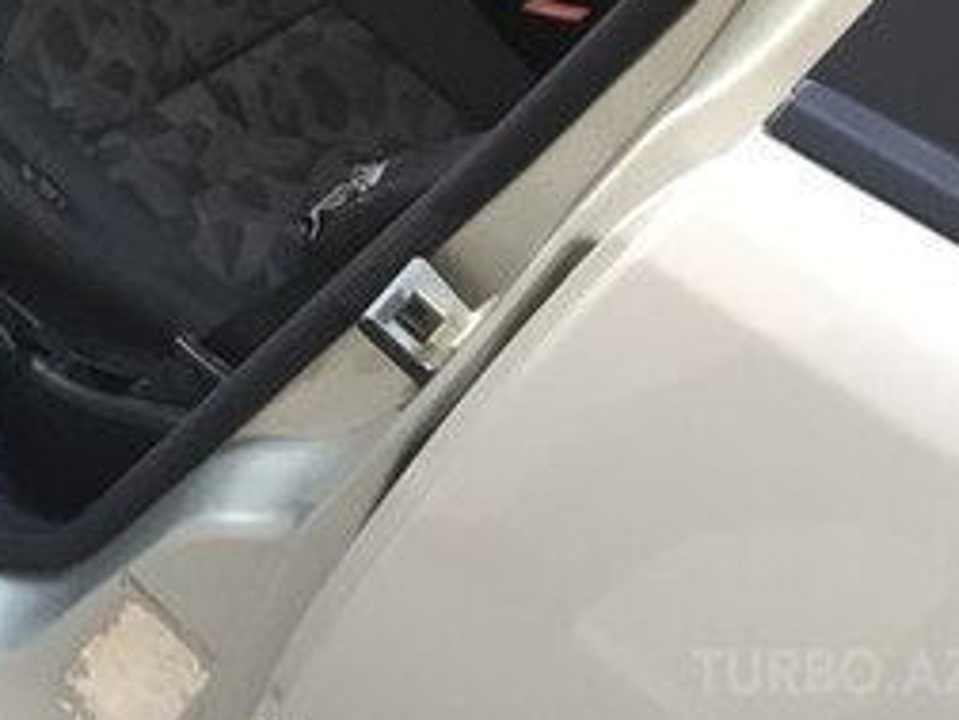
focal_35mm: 76
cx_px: -259
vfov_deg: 18.1
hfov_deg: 23.0
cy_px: -204
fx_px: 2106
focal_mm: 4.15
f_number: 2.2
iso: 125
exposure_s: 1/33
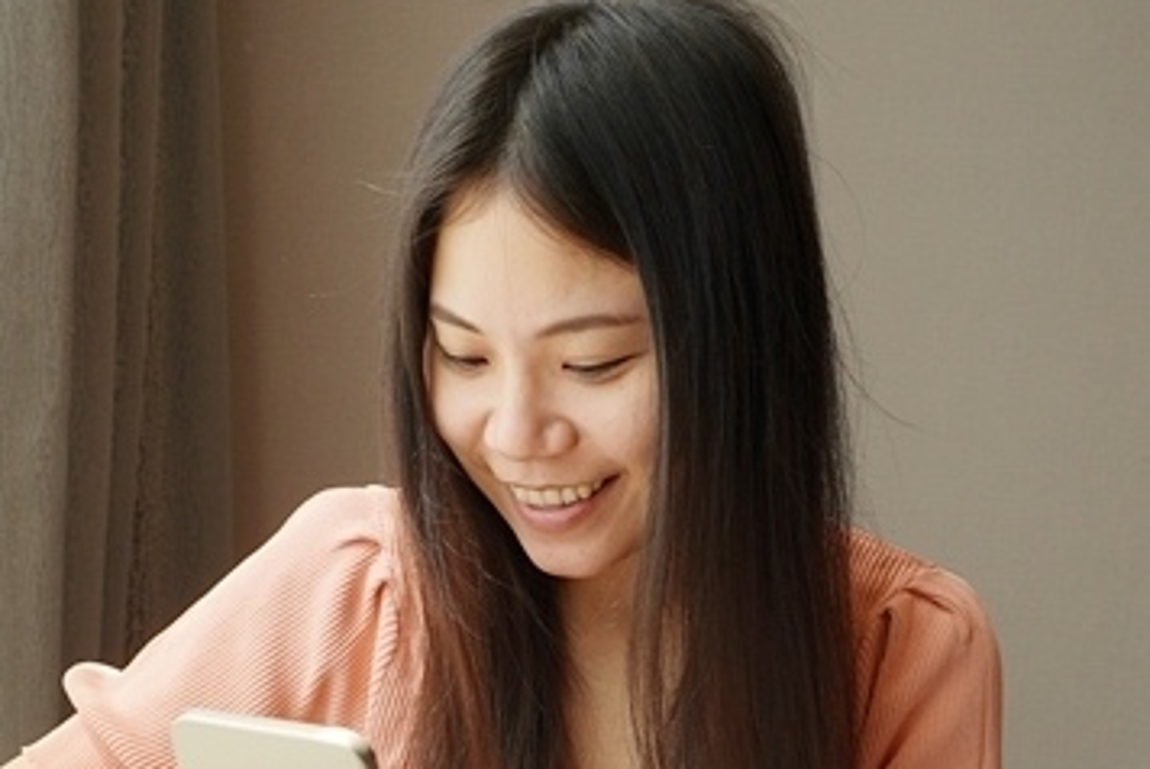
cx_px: 527
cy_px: 981
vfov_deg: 17.6
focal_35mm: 73
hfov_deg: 27.7
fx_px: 2334
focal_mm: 26
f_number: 5.6
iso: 100
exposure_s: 1/60
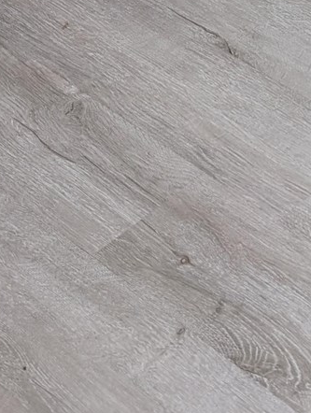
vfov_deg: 12.4
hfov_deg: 10.5
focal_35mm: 125
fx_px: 1493
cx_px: 710
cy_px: -578
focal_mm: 6.9
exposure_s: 1/30
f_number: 1.68
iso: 44
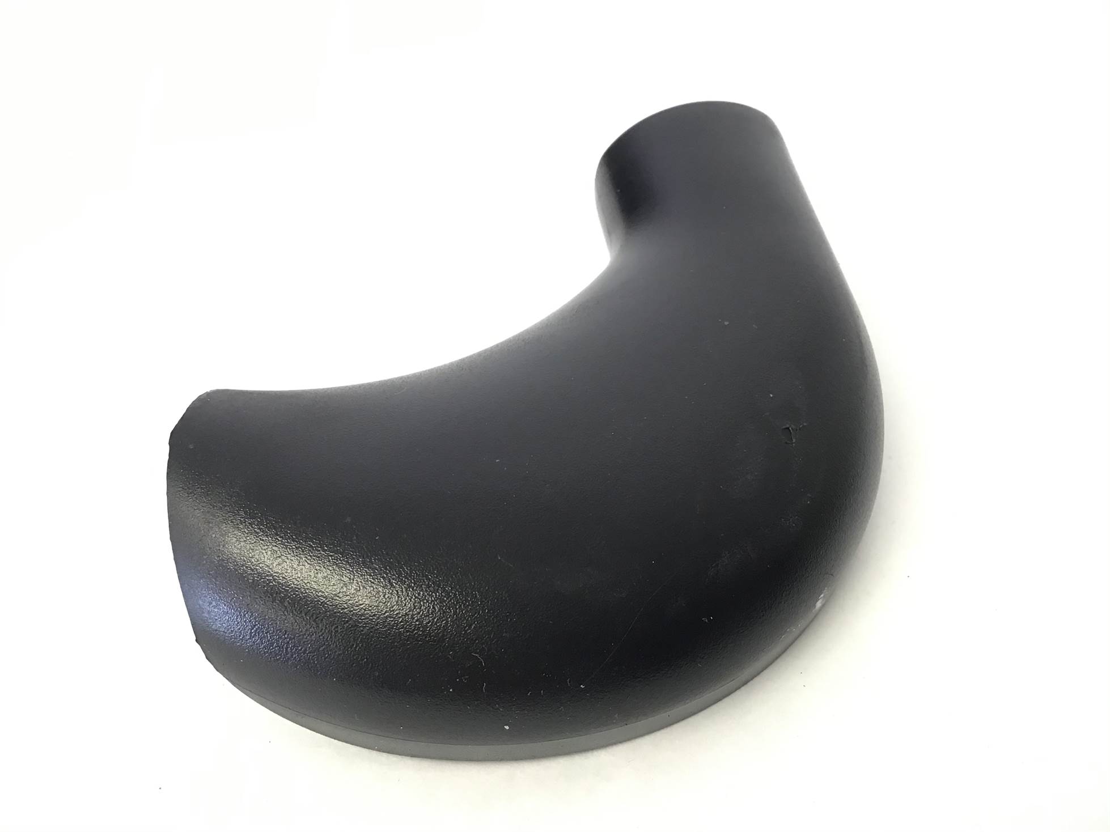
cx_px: 555
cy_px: 416
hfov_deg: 58.4
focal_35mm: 31
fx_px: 994
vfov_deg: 45.4
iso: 32
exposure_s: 1/30
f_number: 2.4
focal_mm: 3.3
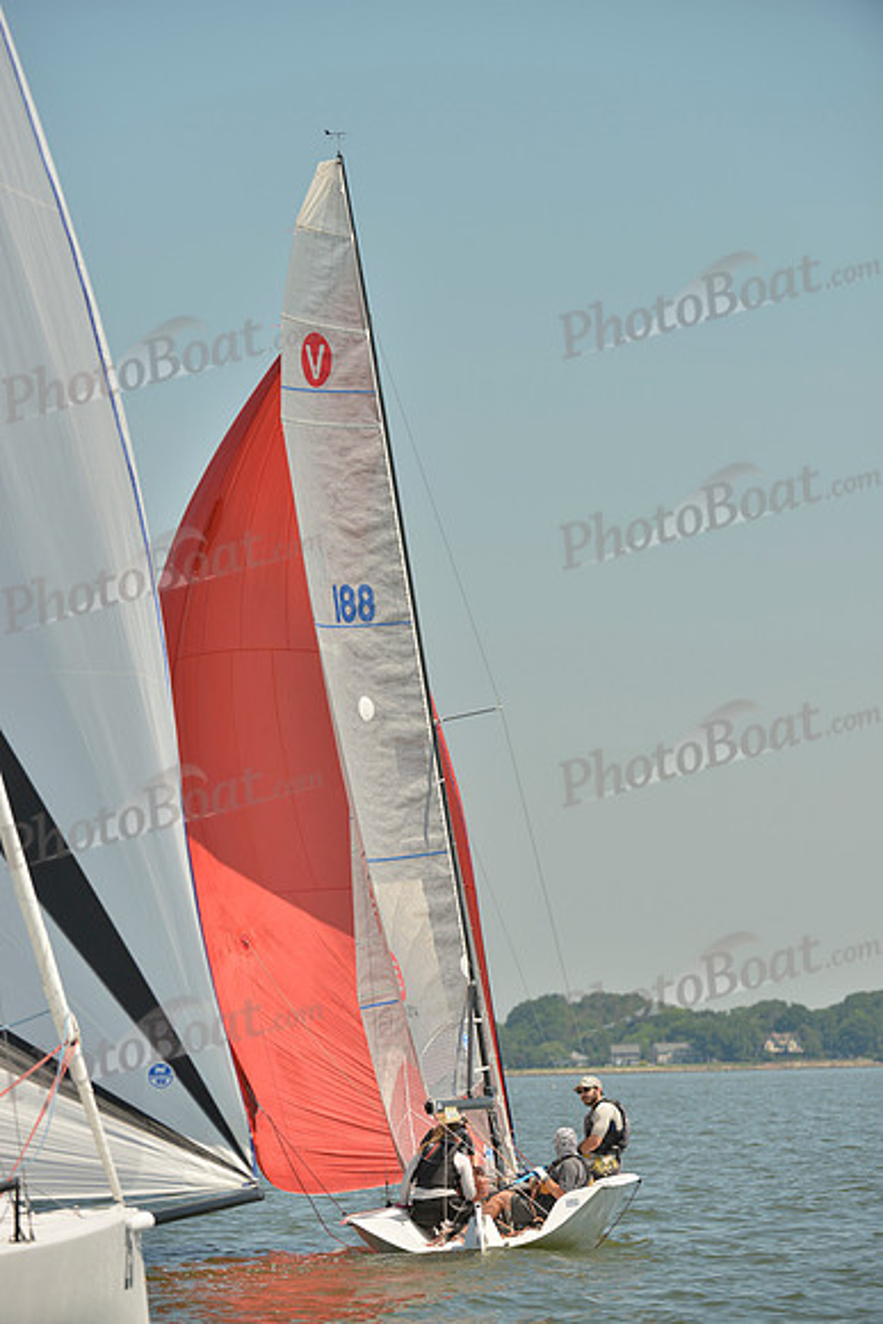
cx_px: 442
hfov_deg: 6.9
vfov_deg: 10.3
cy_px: 662
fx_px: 7353
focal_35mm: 200
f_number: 7.1
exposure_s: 1/1000
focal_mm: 200
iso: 200
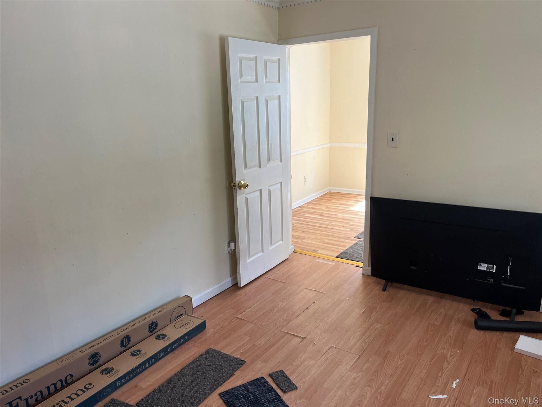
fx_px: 407
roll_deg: +0.8
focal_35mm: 26
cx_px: 271
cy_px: 204
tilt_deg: -9.6
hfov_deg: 67.3
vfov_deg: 53.1
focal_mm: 5.1
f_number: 1.6
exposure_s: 1/122
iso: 100
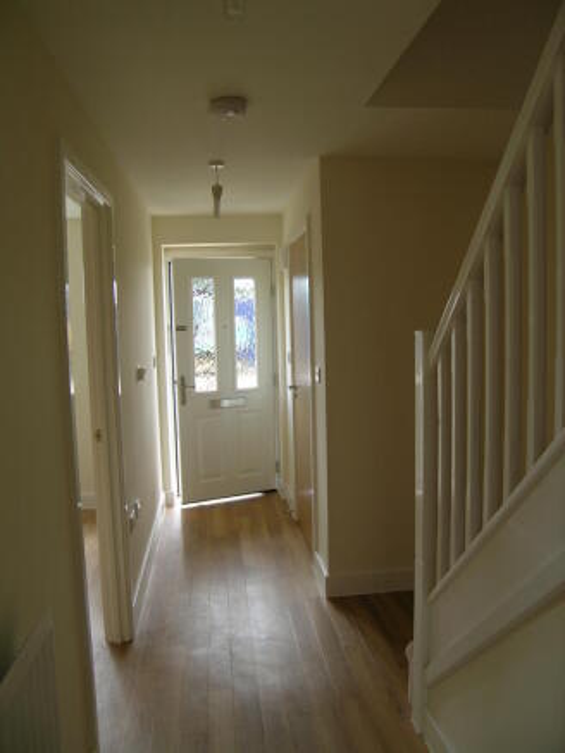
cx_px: 282
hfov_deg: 49.8
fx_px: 609
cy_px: 376
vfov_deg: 63.4
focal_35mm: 28
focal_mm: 5.8
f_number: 3.1
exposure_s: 1/55.7
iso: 50
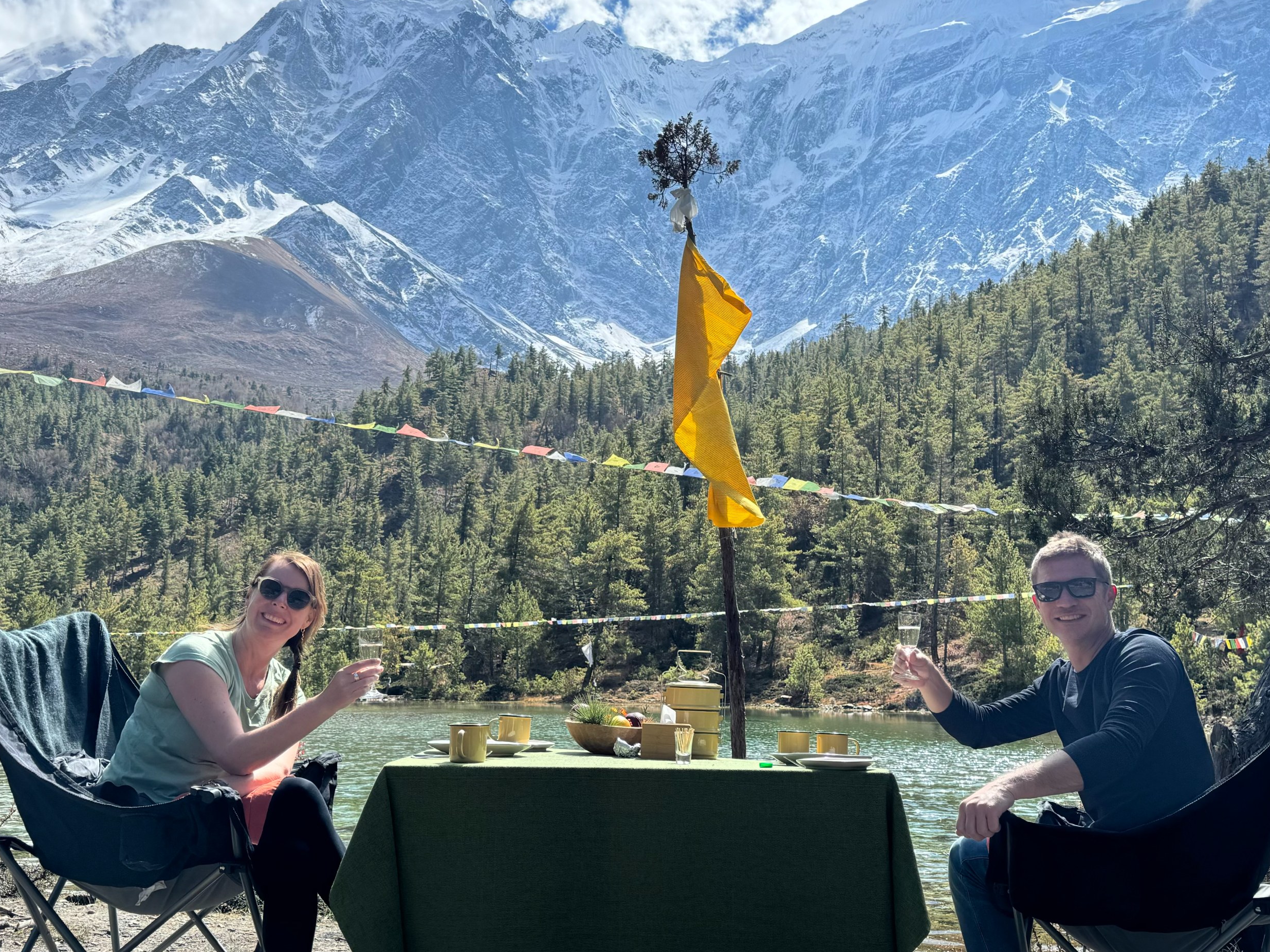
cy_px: 500
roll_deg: -1.1
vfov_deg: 41.8
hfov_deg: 53.9
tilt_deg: +8.2
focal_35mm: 34
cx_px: 682
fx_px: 1247
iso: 80
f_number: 1.78
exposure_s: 1/2959
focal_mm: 6.86
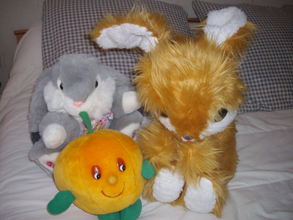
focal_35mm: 37
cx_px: 146
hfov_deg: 50.1
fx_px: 313
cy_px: 110
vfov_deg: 38.7
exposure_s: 1/50
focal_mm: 6.2
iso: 160
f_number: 2.8
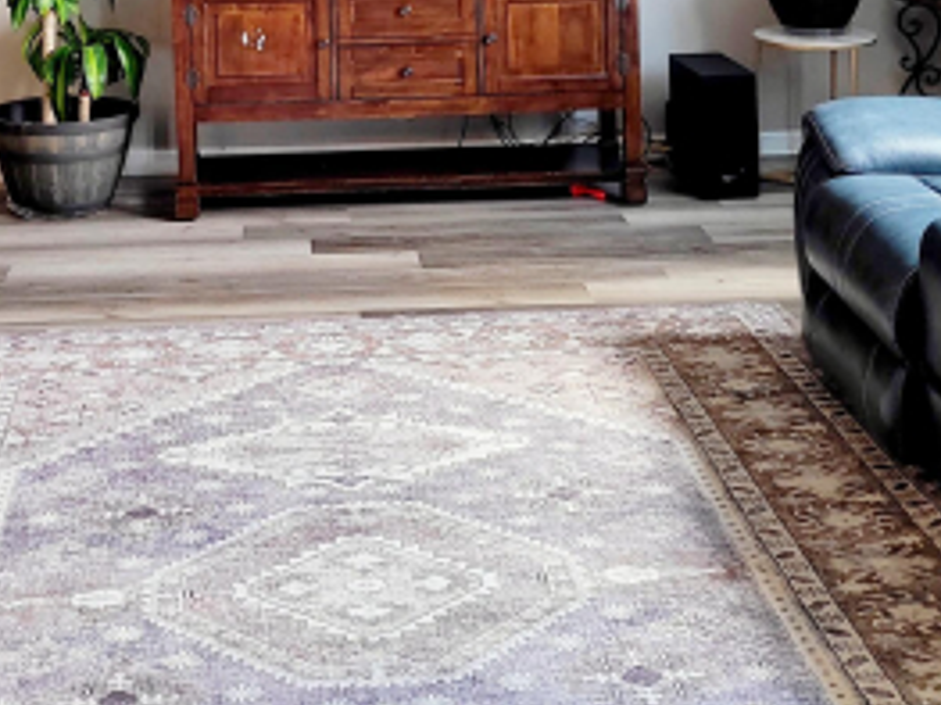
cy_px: -186
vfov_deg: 20.5
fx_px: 1793
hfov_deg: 29.1
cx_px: 284
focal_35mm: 66
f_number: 1.8
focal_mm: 5.4
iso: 200
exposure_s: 1/60.2
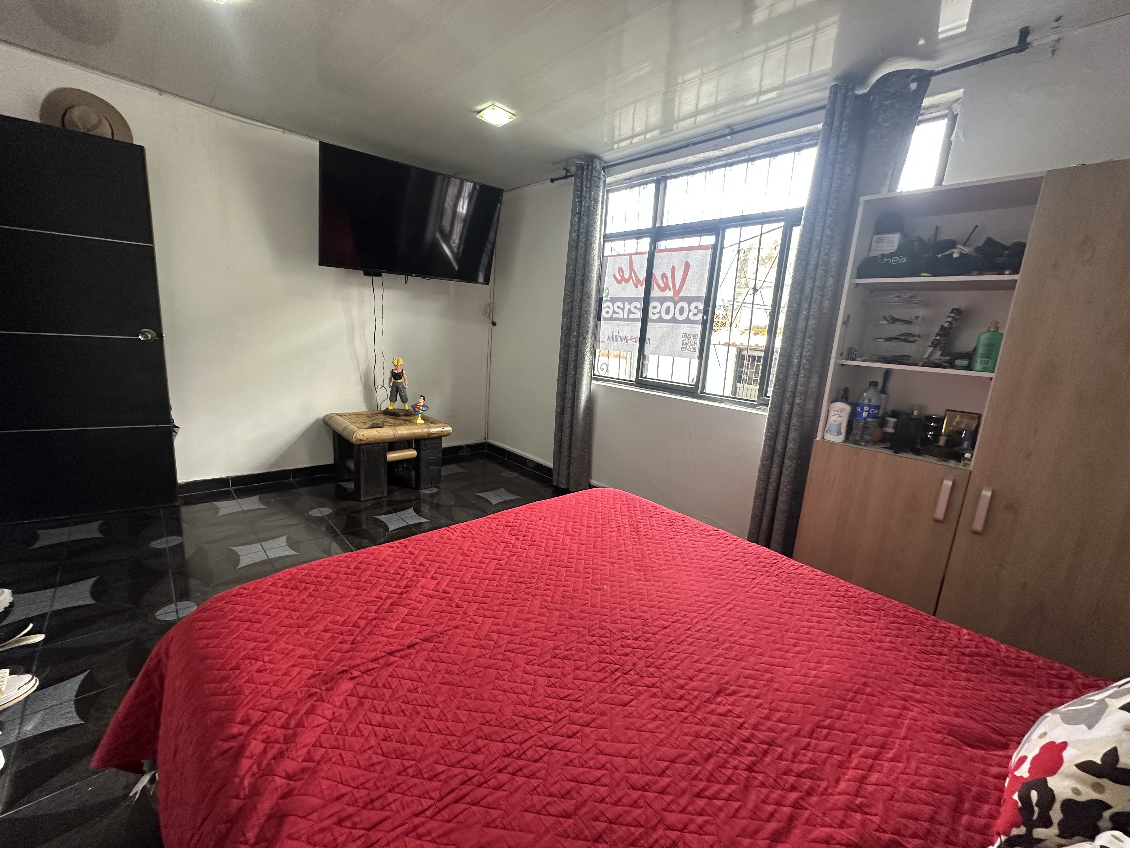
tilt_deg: -11.8
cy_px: 424
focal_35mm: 14
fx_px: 457
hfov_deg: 102.1
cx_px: 565
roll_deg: -4.1
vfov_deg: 85.7
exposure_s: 1/120
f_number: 2.2
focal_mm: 2.22
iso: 200
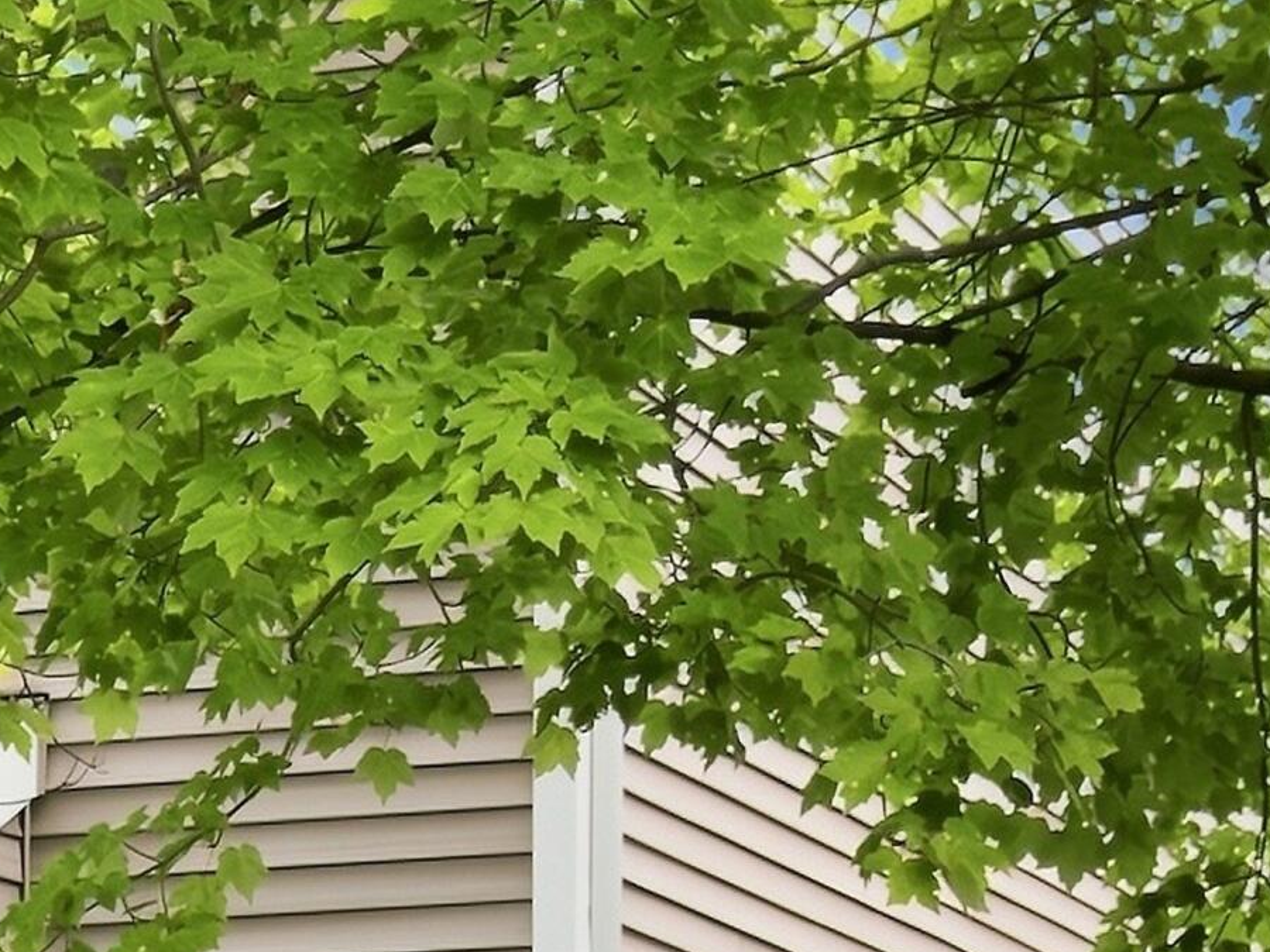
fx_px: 5870
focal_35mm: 160
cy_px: 1448
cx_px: -231
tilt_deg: +2.6
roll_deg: -0.2
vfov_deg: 9.0
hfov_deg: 12.1
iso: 64
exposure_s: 1/269
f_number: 1.8
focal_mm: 6.8
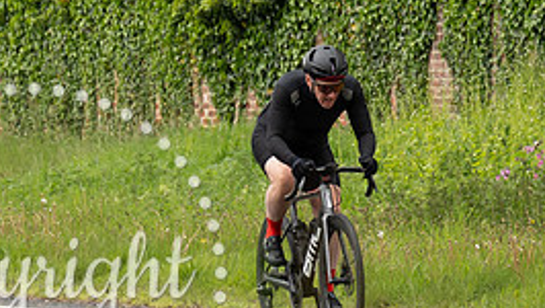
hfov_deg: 4.7
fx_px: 6652
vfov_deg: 2.6
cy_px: 100
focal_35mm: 460
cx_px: 360
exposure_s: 1/1000
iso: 500
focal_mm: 108
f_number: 3.5
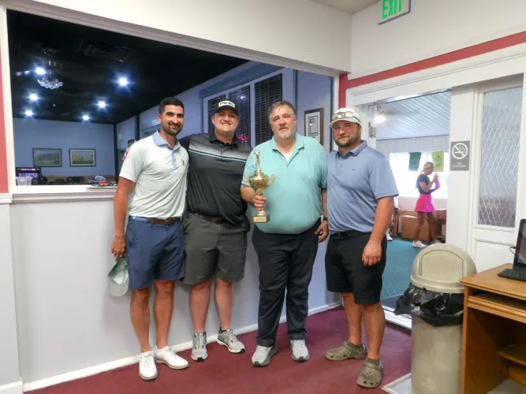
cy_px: 197
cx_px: 263
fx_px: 349
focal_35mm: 23
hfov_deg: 73.9
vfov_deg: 58.9
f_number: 4.1
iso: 282
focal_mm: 4.2
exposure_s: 1/15
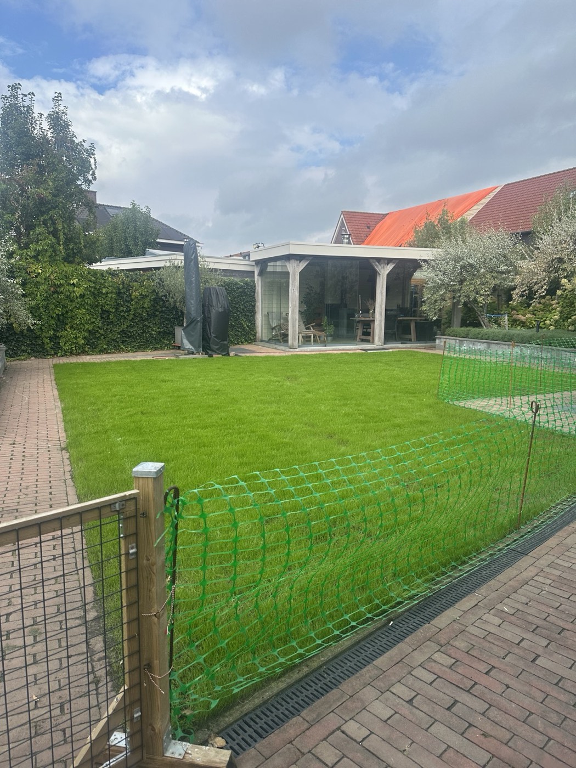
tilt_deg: -8.4
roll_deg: -0.7
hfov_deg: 56.8
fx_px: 532
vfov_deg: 71.6
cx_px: 288
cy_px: 384
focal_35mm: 24
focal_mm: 6.86
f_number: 1.78
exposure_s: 1/3058
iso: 80
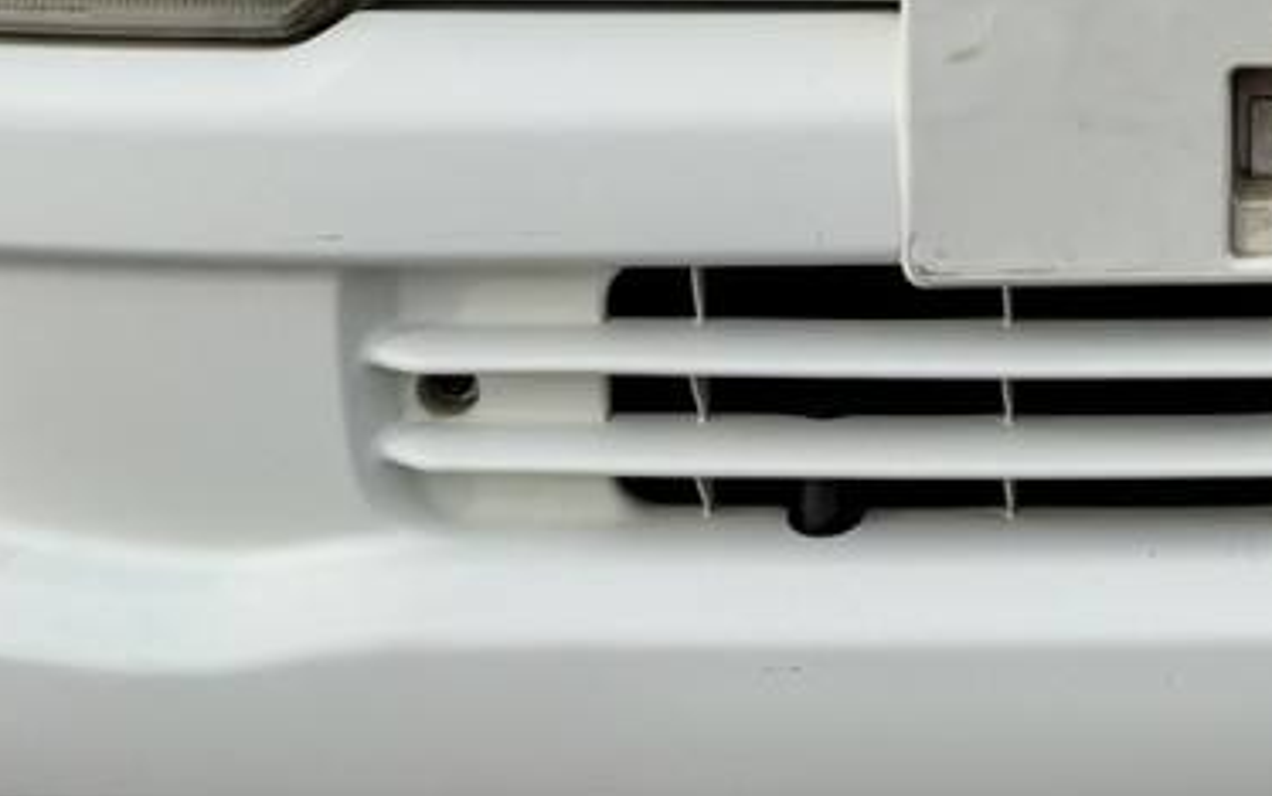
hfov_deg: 22.5
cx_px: 1377
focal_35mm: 87
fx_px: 3017
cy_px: -503
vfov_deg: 13.8
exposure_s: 1/1689
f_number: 1.78
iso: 80
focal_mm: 6.76
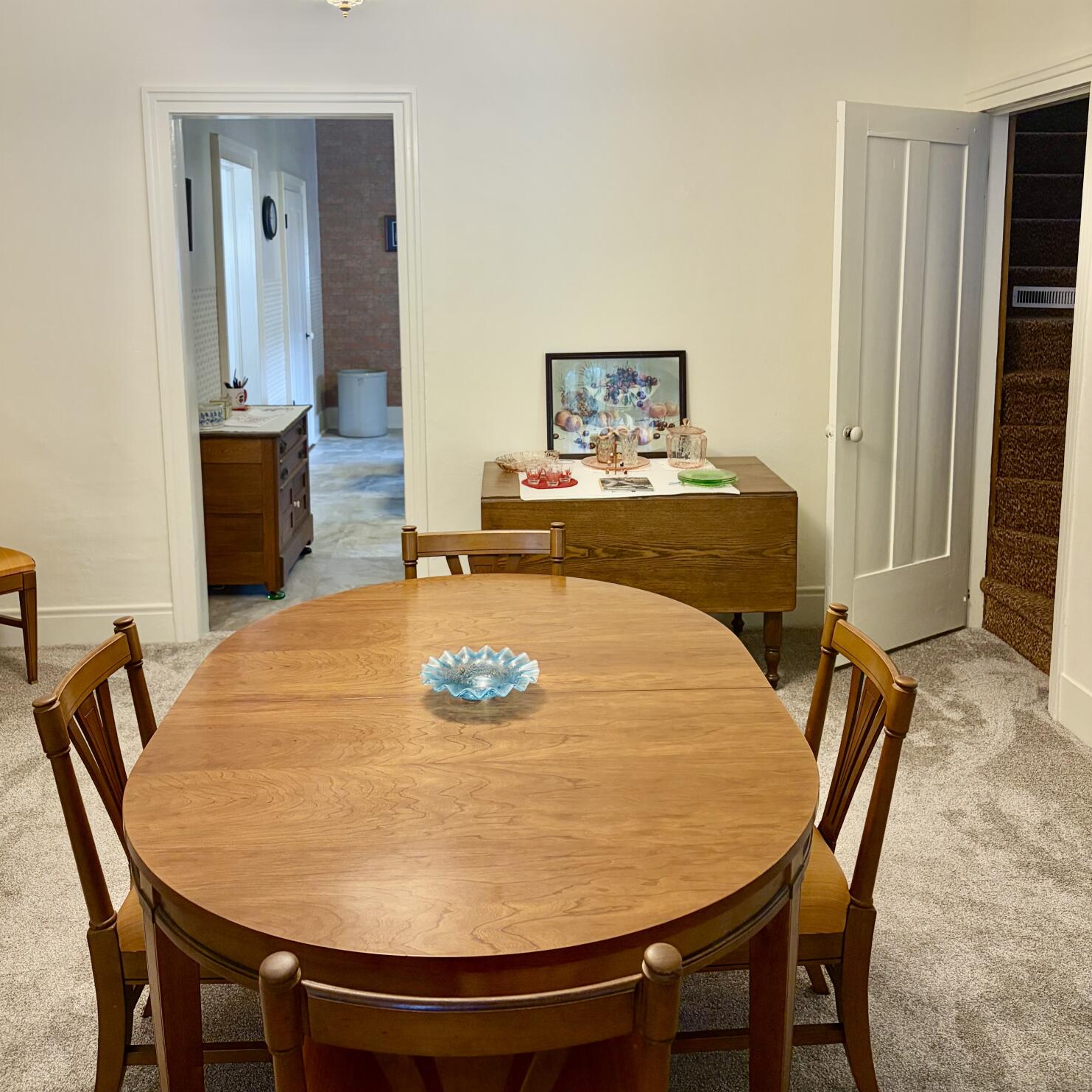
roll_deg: +1.1
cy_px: 405
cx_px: 541
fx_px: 1106
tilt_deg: -10.3
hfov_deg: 52.5
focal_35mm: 31
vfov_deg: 51.9
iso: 160
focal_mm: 5.96
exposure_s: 1/60
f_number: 1.6
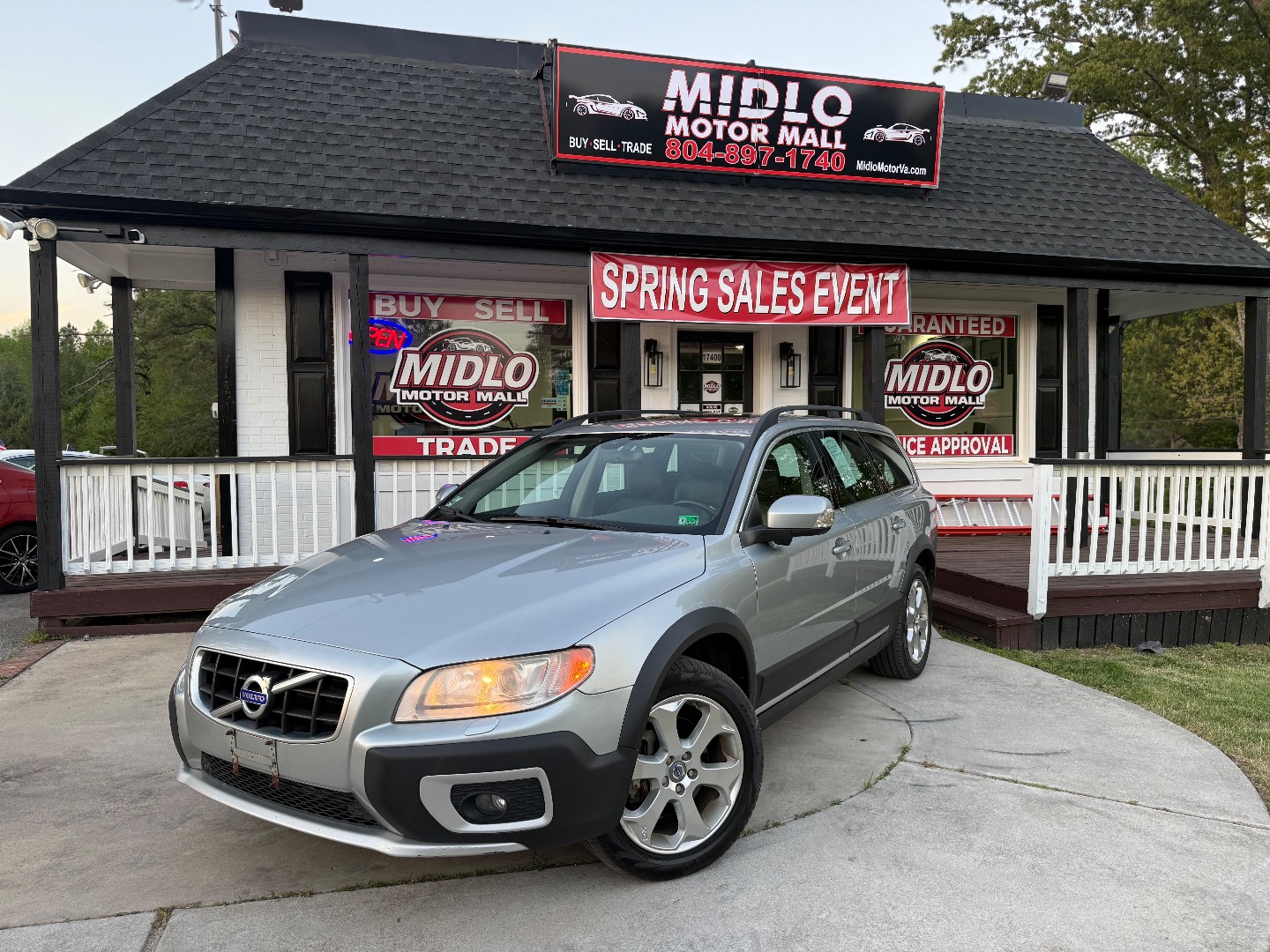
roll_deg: +0.5
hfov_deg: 71.6
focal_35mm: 24
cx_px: 635
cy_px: 476
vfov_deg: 56.8
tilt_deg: -1.4
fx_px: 881
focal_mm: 6.76
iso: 125
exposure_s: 1/121
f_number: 1.78
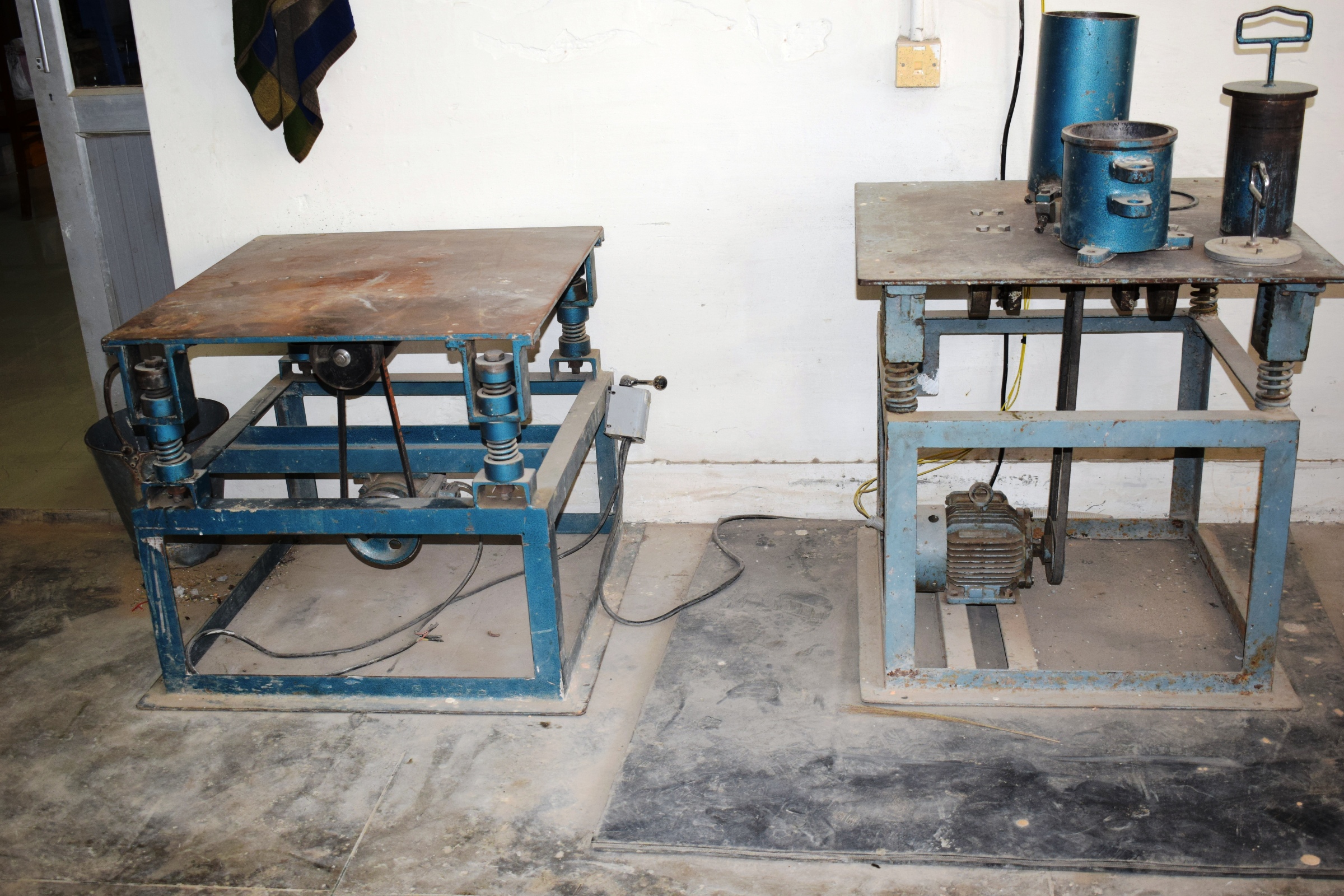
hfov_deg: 47.9
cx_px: 672
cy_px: 448
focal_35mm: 40
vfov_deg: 33.0
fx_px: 1512
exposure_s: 1/100
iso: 800
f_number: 5
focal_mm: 27
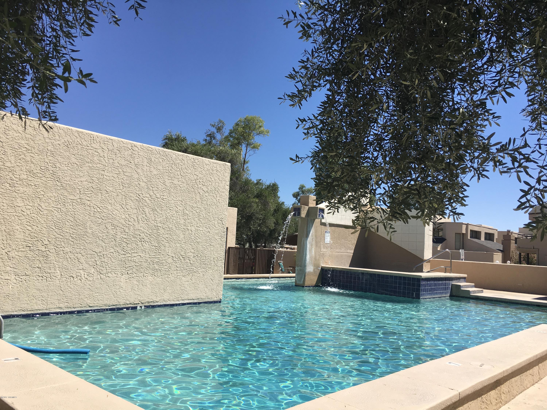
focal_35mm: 29
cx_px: 274
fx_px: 458
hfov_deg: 61.7
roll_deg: -3.0
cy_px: 205
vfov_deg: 48.2
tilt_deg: +7.1
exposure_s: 1/1603
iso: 25
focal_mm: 4.15
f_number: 2.2
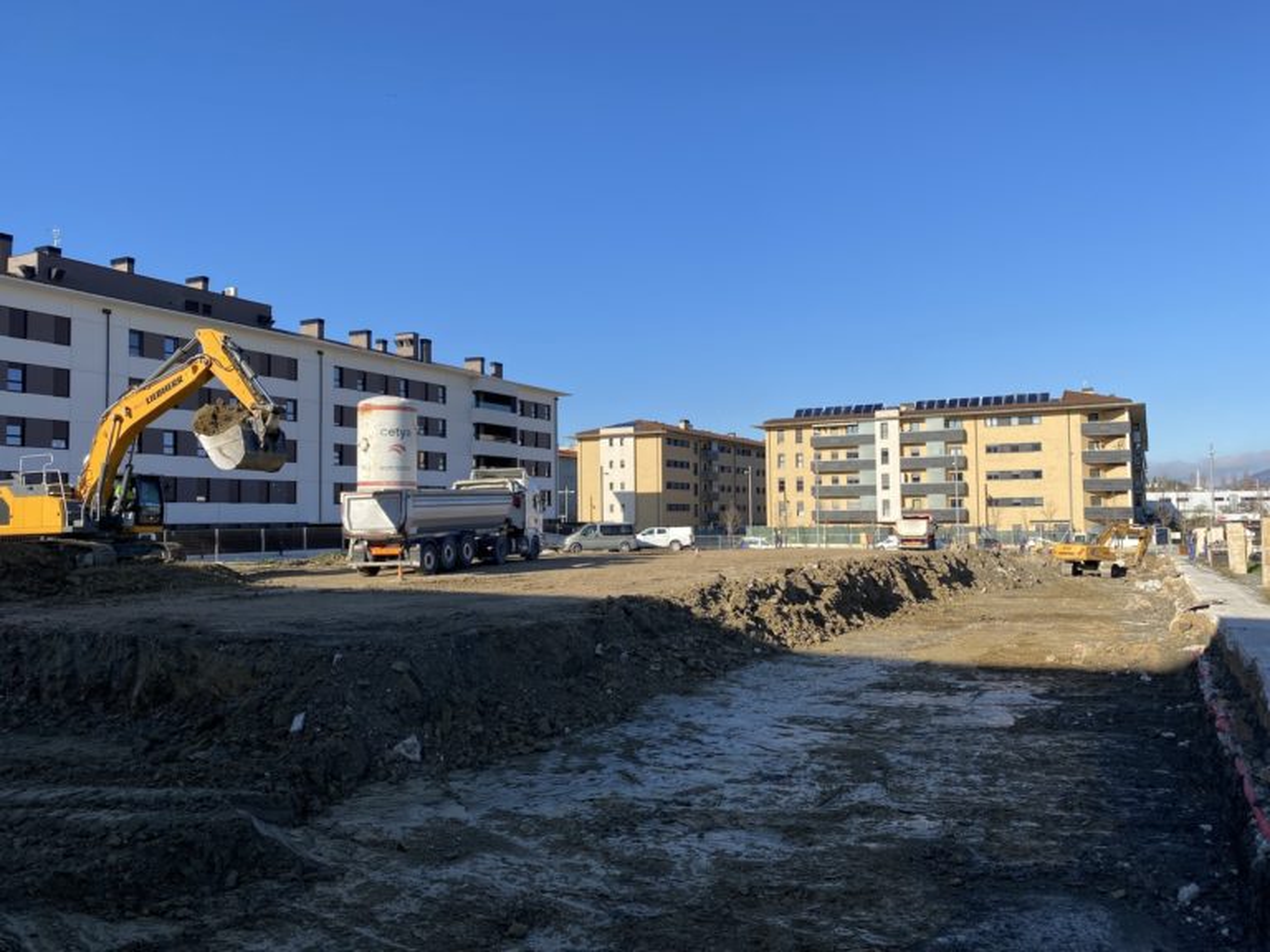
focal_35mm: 26
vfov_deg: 53.1
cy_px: 476
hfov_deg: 67.3
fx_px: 954
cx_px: 635
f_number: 1.8
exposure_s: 1/2463
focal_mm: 4.25
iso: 32
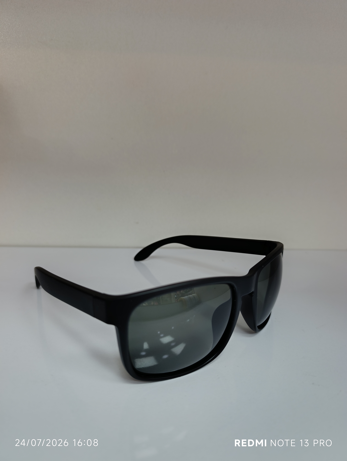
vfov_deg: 73.8
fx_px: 307
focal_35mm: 23
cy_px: 230
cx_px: 174
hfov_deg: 59.0
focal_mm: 6.14
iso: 125
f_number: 1.6
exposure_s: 1/50
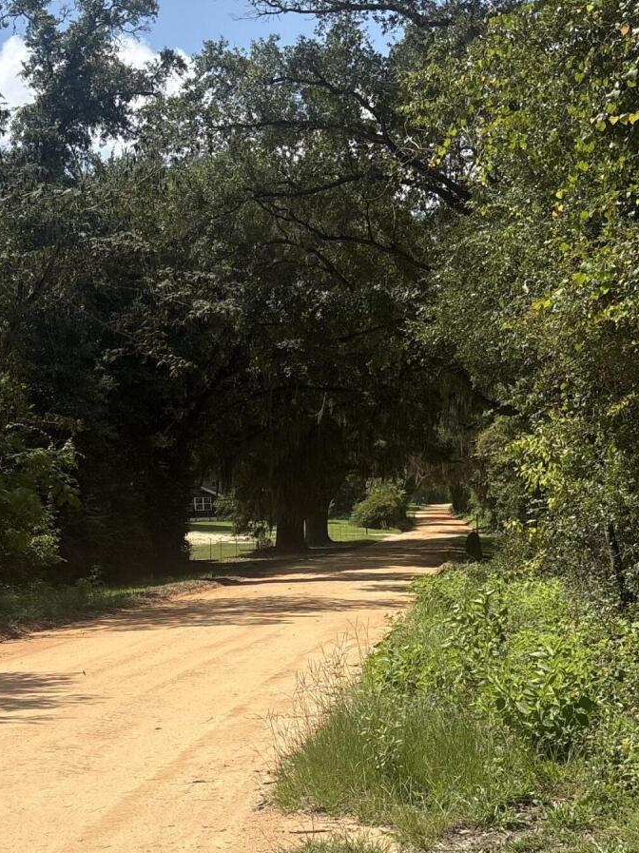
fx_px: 1429
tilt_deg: -3.4
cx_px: 252
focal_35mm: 58
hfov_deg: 25.2
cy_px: 615
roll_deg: +1.0
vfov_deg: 32.7
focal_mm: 5.96
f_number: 1.6
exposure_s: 1/4608
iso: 50
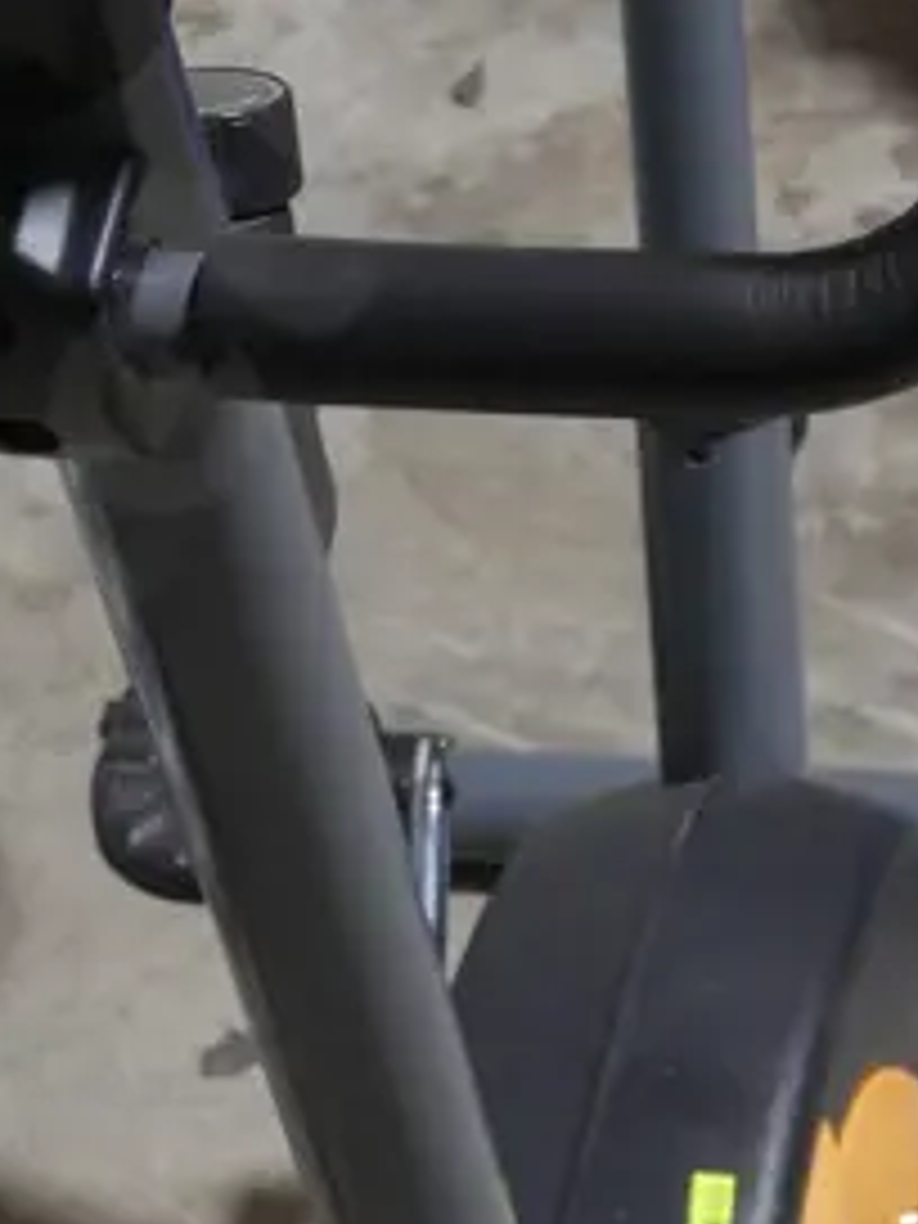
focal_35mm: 143
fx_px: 5056
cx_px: 38
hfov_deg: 10.3
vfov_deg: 13.8
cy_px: 558
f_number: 4.1
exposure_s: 1/60
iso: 500
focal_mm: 19
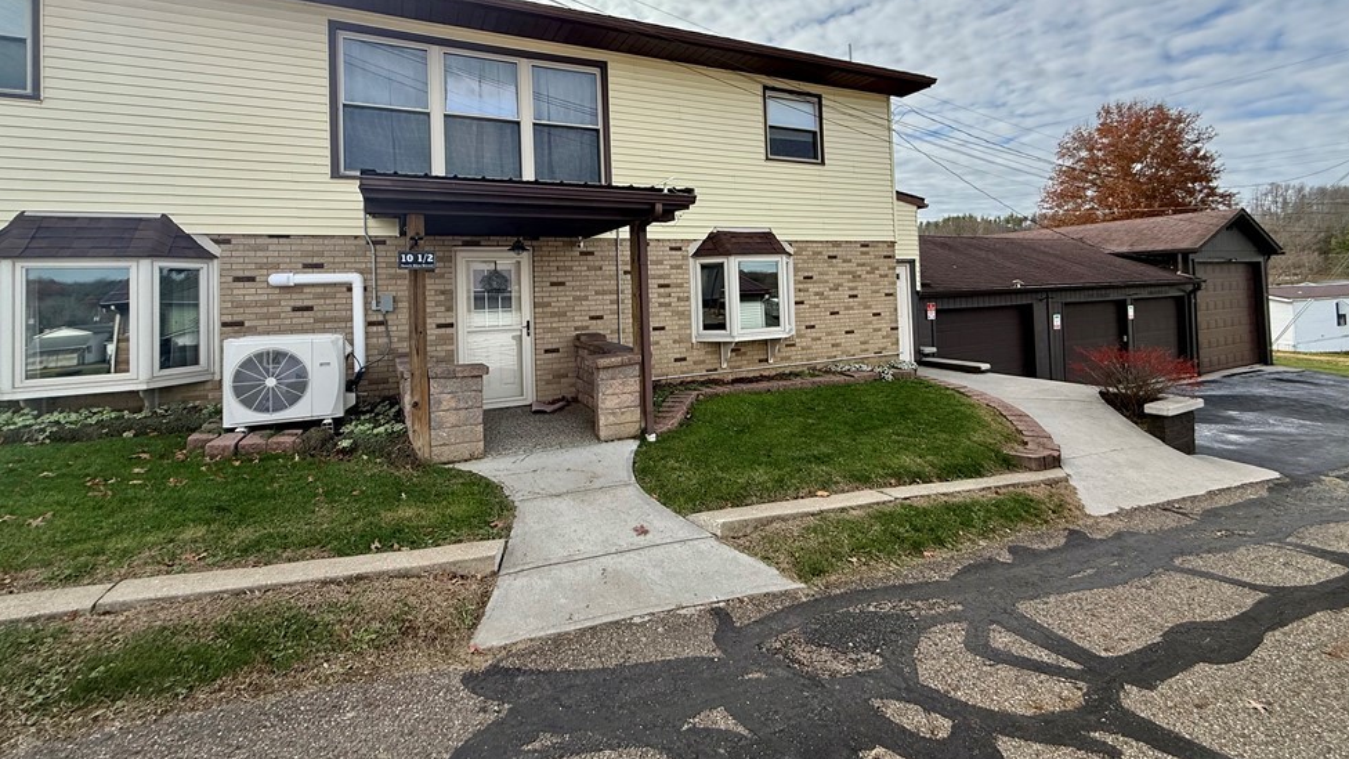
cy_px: 279
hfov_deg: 99.4
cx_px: 662
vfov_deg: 66.0
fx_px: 572
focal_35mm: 16
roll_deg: +1.7
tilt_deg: +3.7
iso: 64
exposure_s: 1/955
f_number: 2.2
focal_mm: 2.22
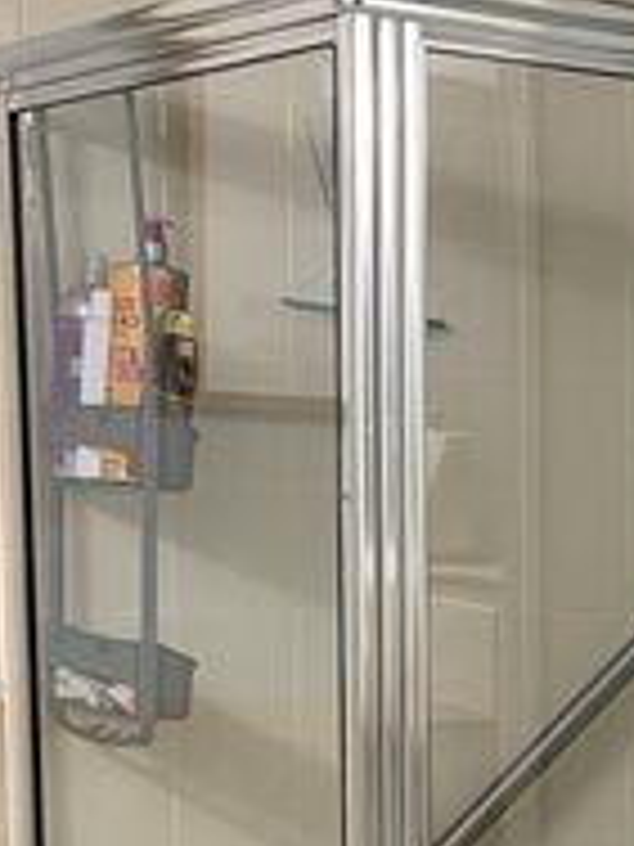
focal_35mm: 106
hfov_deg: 12.7
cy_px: 896
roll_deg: -2.3
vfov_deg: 18.0
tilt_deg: -9.6
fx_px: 2589
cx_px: 1129
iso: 200
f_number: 1.6
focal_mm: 5.96
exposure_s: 1/60
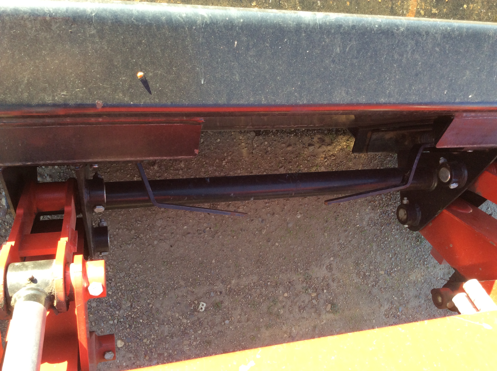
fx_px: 459
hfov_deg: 56.9
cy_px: 186
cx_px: 248
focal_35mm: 32
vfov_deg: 44.1
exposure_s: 1/120
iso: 50
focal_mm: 3.3
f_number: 2.4
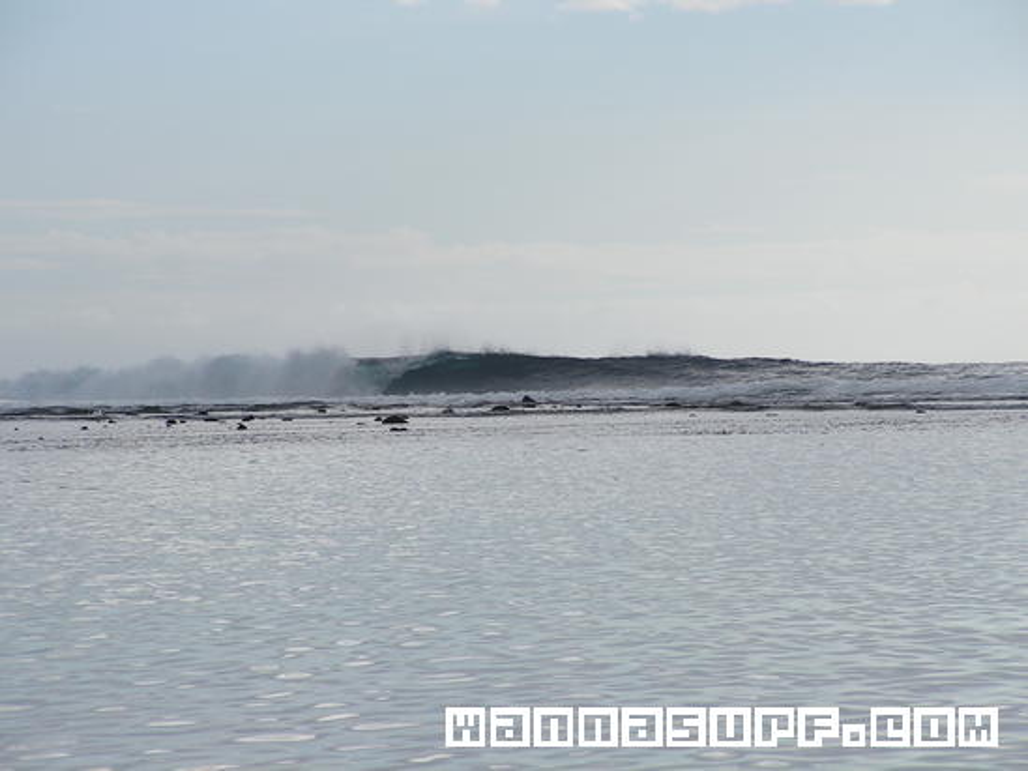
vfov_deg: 6.5
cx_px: 514
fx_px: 6743
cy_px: 386
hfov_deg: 8.7
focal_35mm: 227
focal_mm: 37.9
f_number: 4.8
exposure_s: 1/800
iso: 64
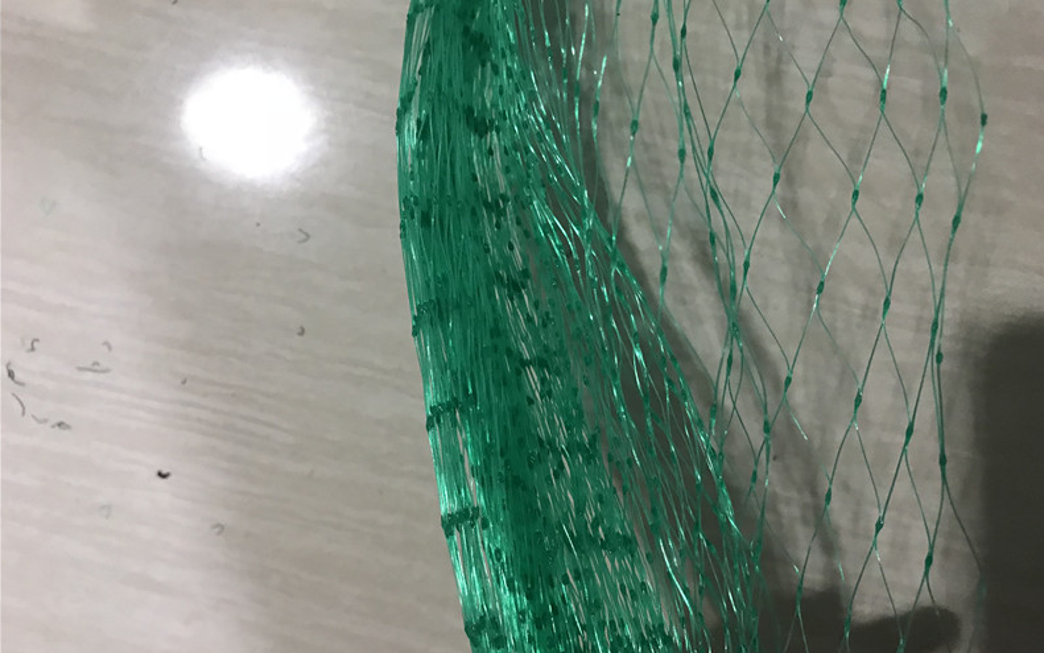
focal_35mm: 30
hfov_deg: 62.9
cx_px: 527
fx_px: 854
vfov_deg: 41.8
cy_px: 375
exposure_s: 1/17
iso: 100
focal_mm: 3.99
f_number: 1.8
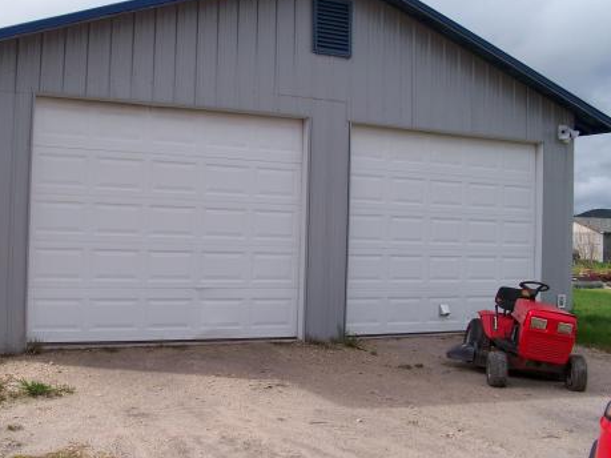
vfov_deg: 31.5
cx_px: 228
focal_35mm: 46
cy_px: 204
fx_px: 812
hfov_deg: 40.9
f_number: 4
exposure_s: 1/500
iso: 64
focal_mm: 5.85
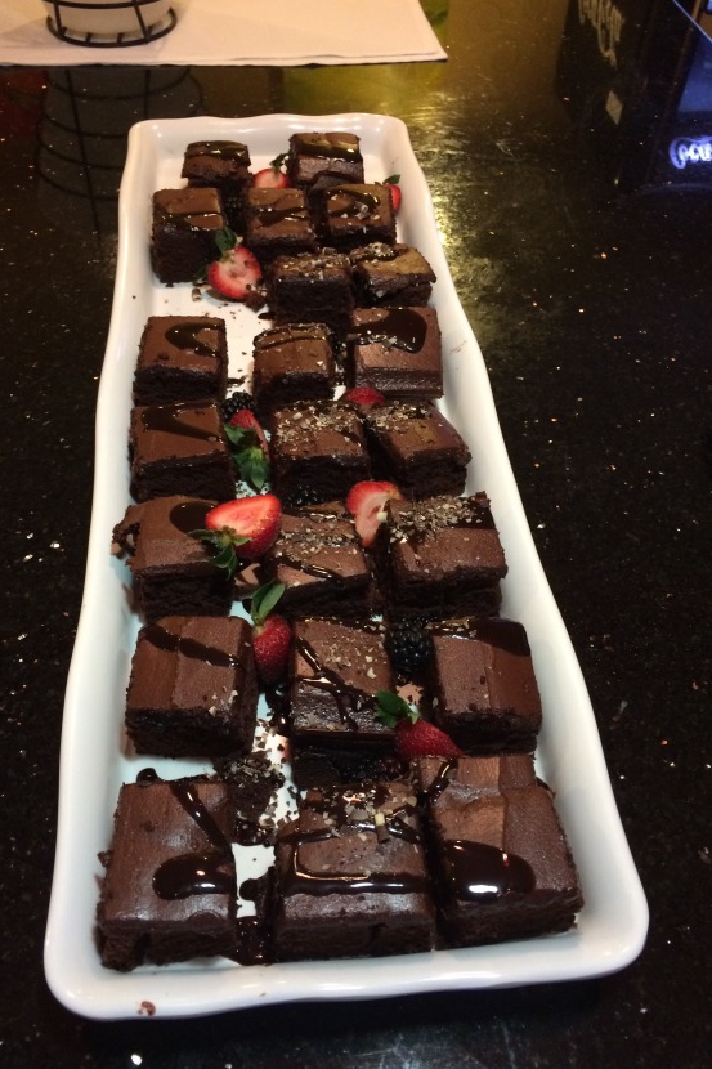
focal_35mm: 31
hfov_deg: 42.3
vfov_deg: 60.3
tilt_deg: -49.1
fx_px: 920
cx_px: 326
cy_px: 522
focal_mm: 4.15
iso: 250
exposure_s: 1/30
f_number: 2.2
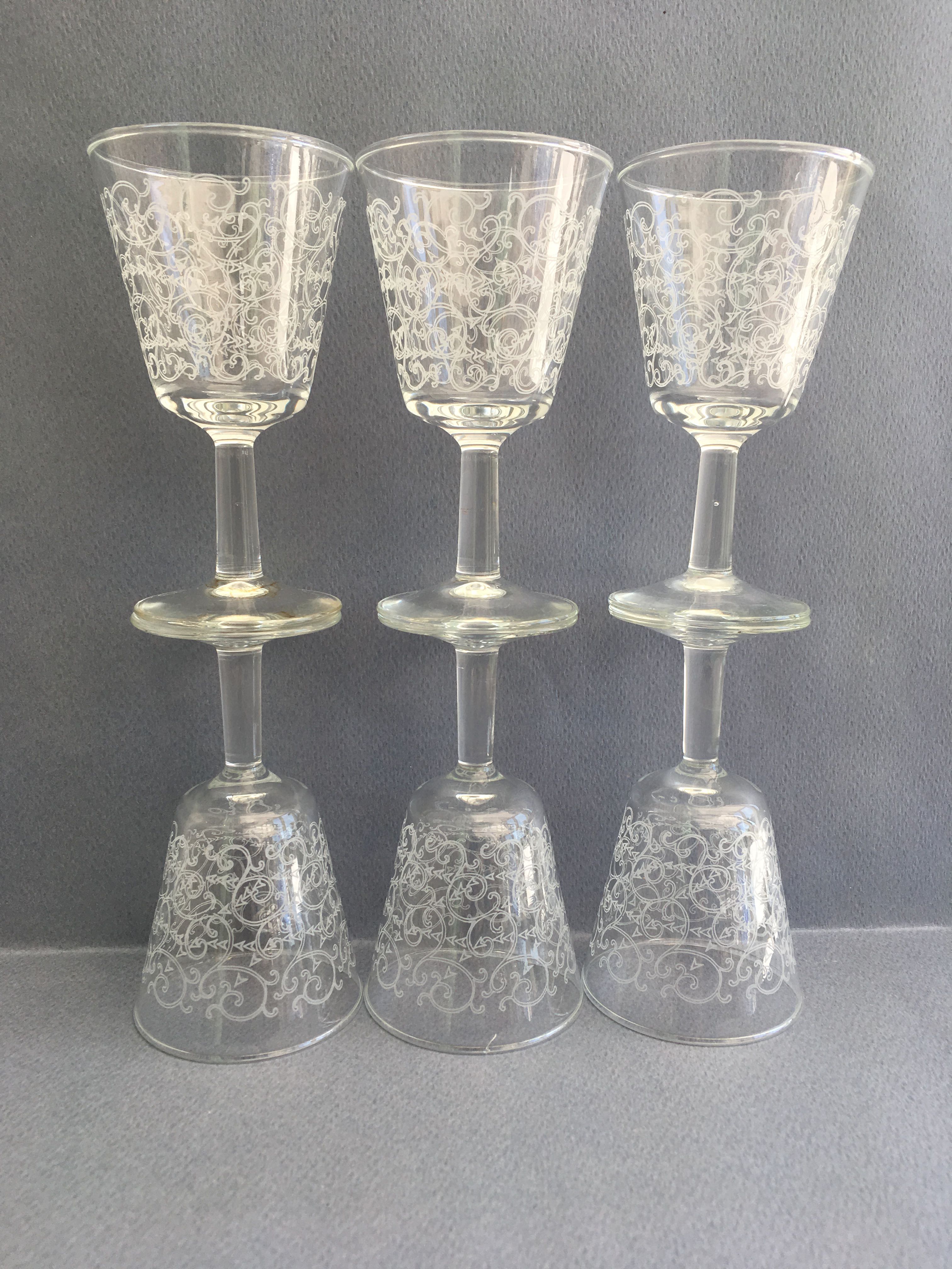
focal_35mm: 29
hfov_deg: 48.2
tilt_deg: -11.1
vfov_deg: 61.7
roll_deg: +0.7
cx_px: 476
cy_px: 634
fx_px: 1063
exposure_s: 1/299
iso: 25
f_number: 2.2
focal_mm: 4.15
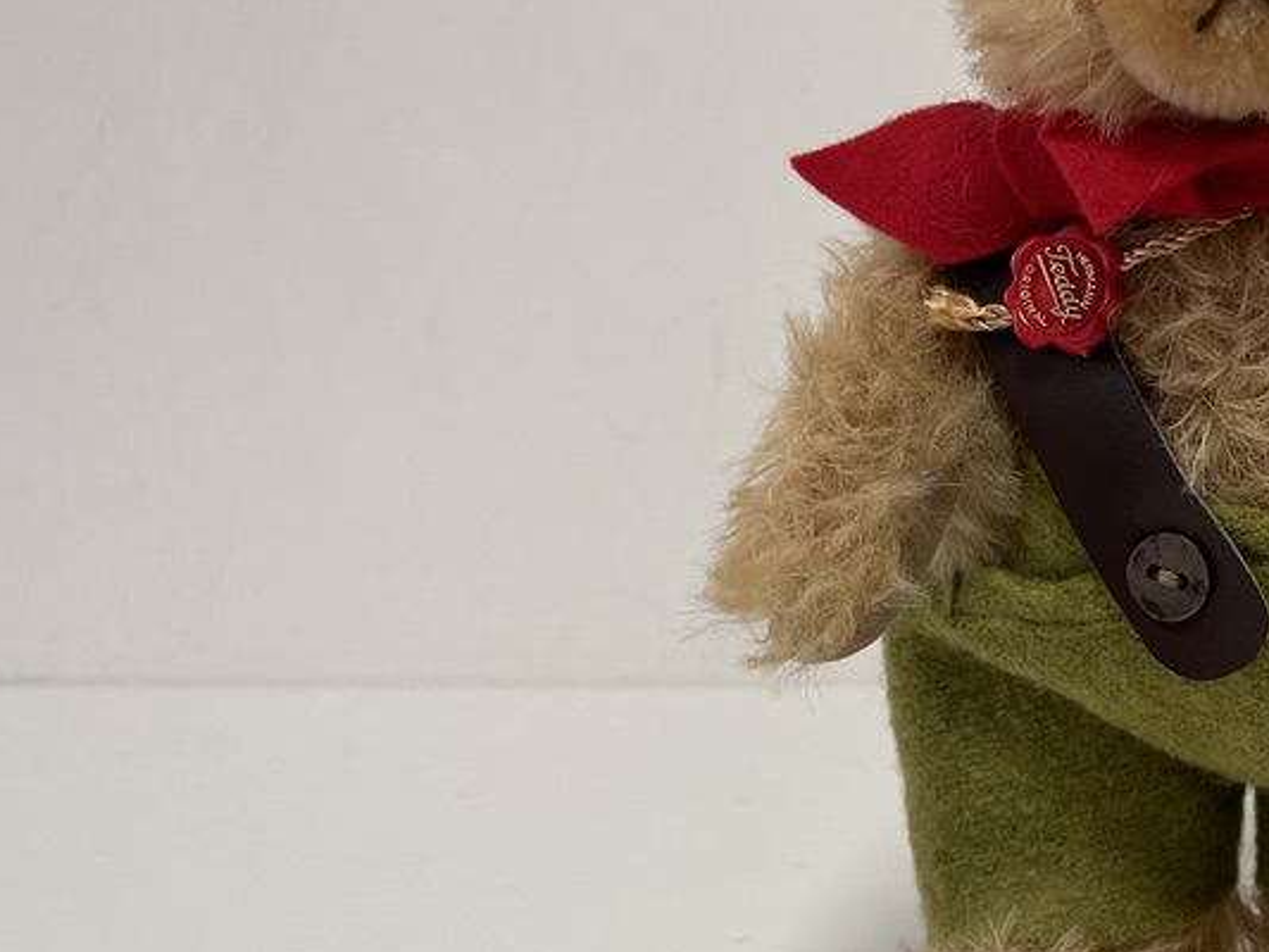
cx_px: 1143
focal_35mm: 48
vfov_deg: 30.2
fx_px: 1760
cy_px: 393
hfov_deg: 37.1
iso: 125
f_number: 1.6
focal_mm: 5.1
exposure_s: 1/100
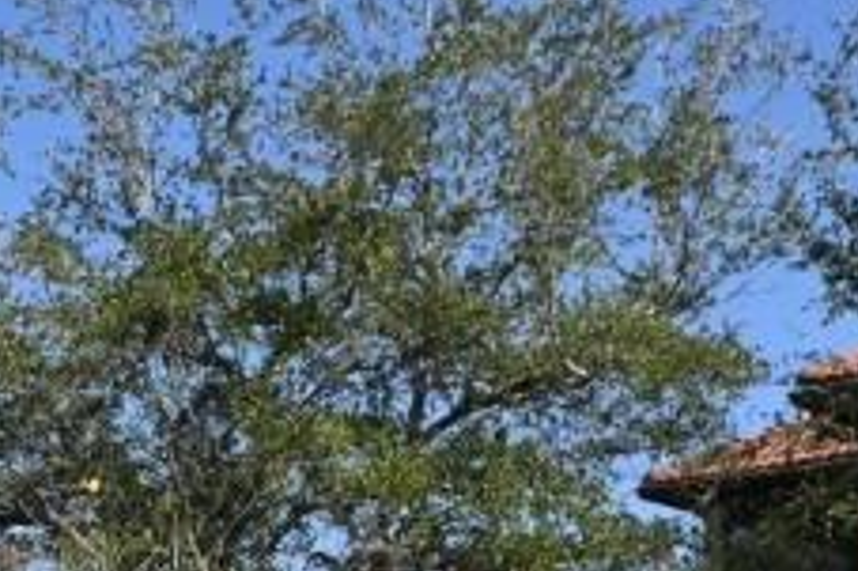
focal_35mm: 111
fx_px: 2645
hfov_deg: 16.9
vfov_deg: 11.1
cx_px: -378
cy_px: 1180
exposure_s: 1/200
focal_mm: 17.5
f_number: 10
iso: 100
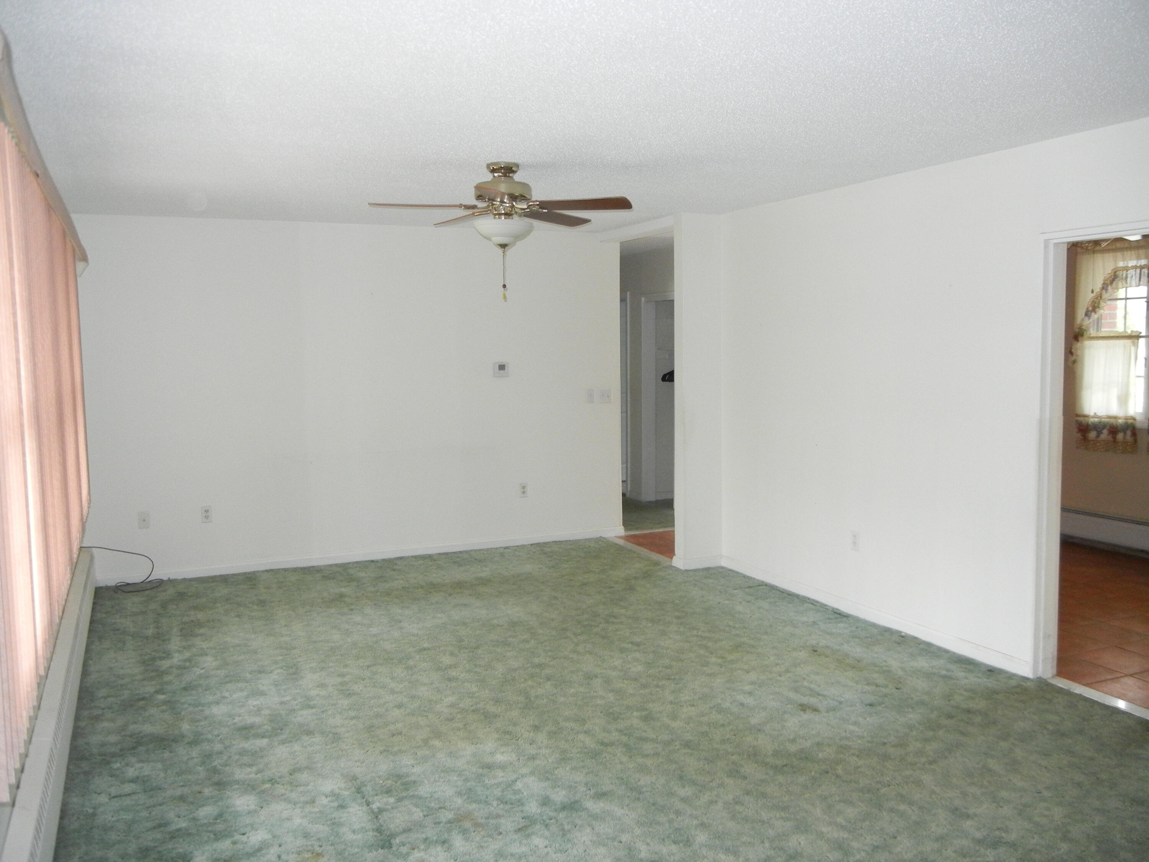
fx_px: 996
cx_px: 574
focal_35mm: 30
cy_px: 431
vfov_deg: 46.8
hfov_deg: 60.0
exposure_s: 1/30
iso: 477
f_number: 3.5
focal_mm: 5.4
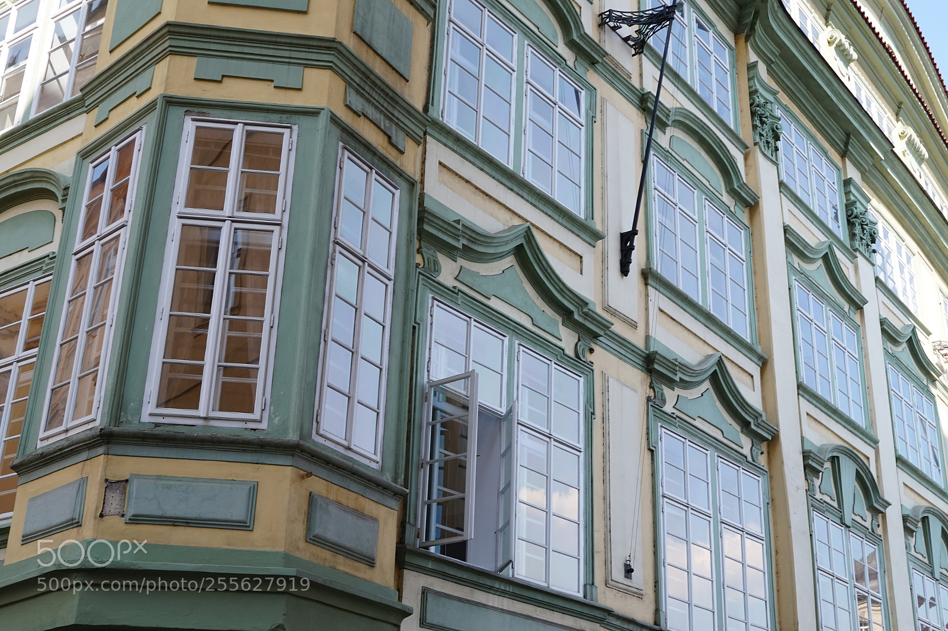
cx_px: 474
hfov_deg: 43.6
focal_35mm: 45
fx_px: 1184
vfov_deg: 29.8
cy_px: 316
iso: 100
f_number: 11
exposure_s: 1/80
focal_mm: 30
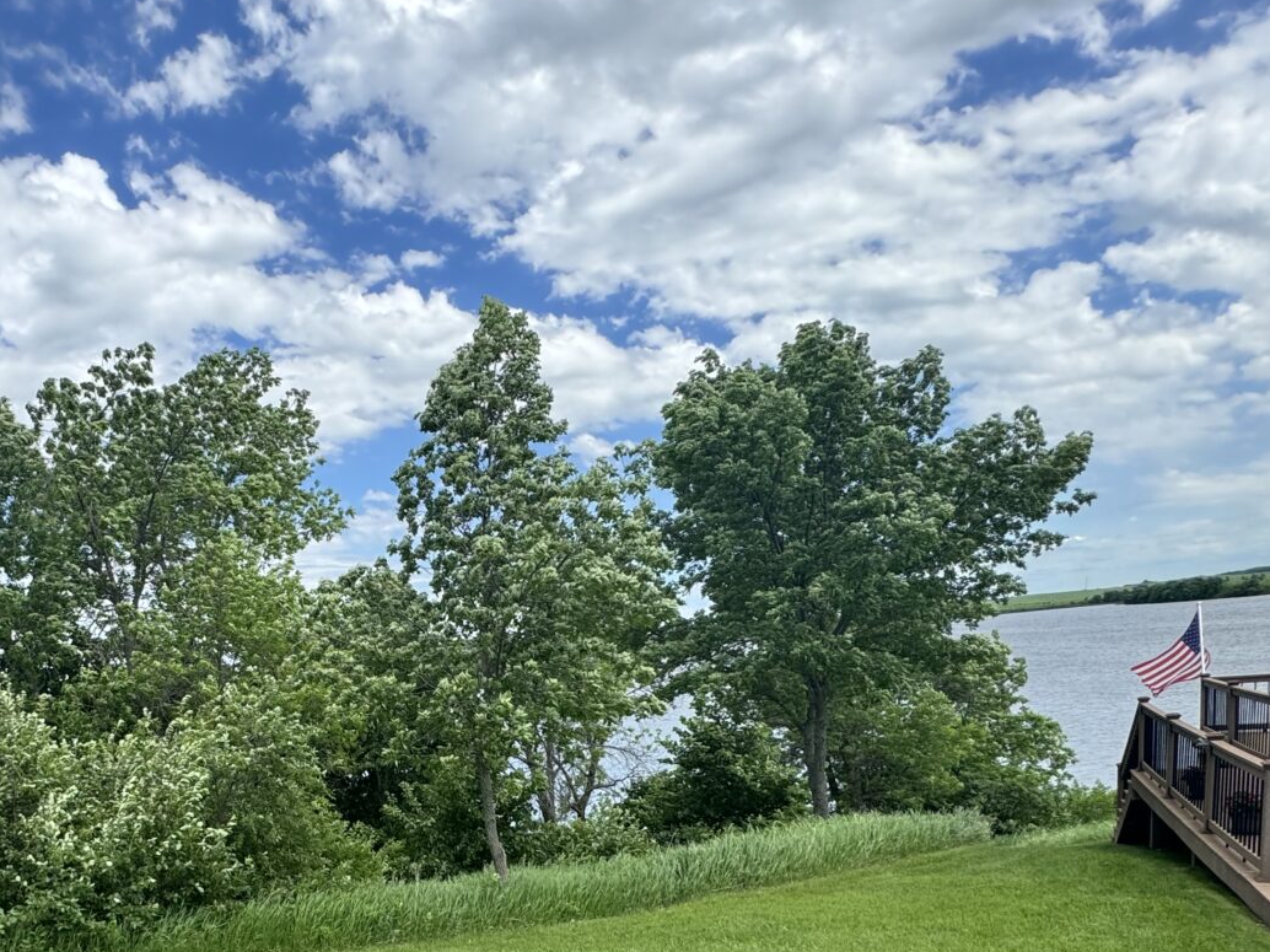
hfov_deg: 62.2
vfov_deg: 48.8
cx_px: 273
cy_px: 810
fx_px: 954
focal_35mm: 26
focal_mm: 2.22
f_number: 2.2
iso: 50
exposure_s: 1/693
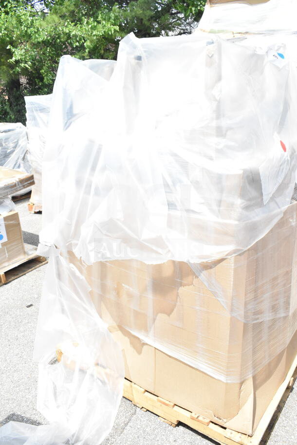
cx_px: 148
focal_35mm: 30
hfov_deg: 43.6
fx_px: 371
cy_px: 222
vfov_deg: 61.9
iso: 1600
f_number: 13
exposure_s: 1/640
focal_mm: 20
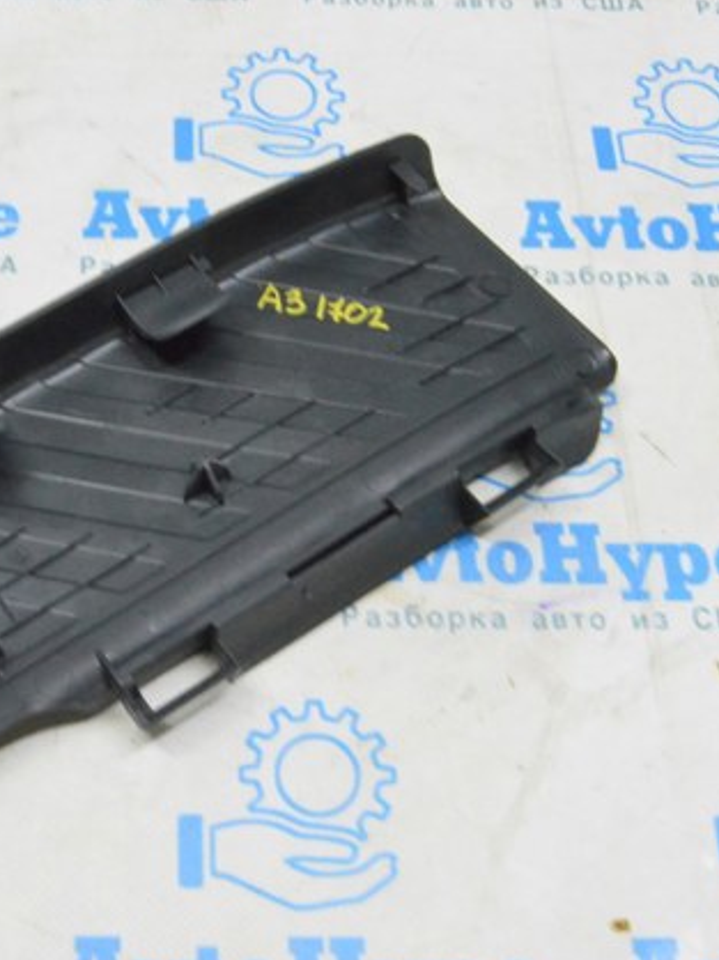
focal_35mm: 51
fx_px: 1407
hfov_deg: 28.1
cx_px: 147
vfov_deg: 37.7
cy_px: 481
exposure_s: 1/15
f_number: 20
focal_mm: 23
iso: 6400
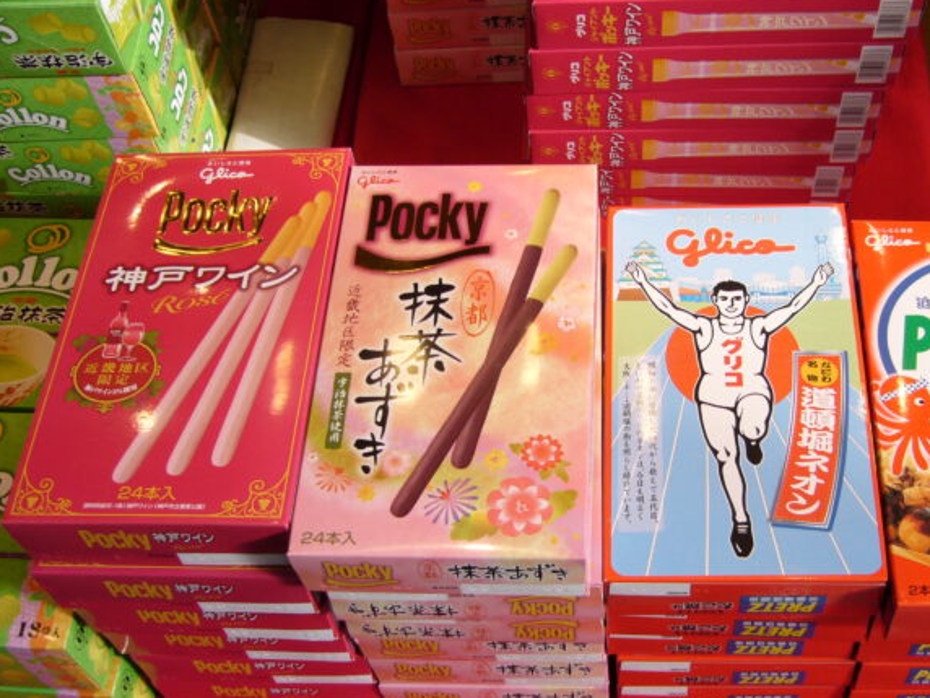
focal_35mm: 47
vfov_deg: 30.8
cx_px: 593
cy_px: 407
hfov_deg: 40.1
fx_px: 1263
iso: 80
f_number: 2.8
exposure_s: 1/160
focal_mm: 5.8
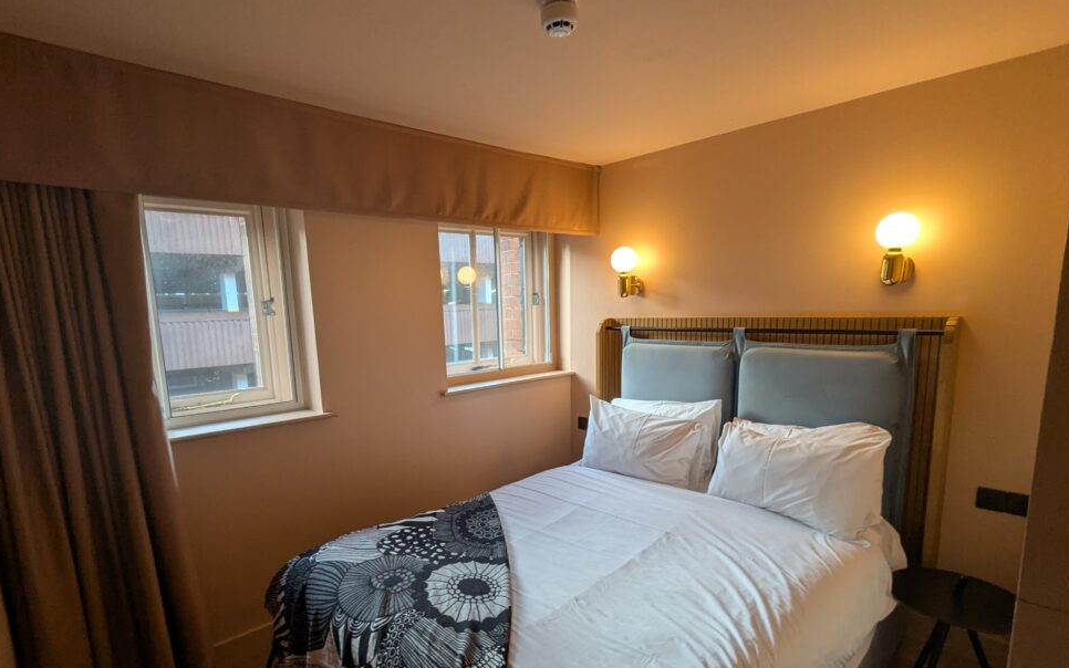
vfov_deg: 64.5
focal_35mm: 18
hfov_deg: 91.0
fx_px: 524
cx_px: 508
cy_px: 393
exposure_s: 1/50
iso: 133
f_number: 2.2
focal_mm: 2.35
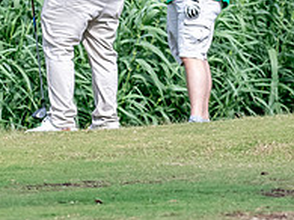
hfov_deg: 2.2
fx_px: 7648
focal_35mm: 901
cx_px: 35
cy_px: -47
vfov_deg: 1.6
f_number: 5.6
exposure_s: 1/2000
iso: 1100
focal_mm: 210
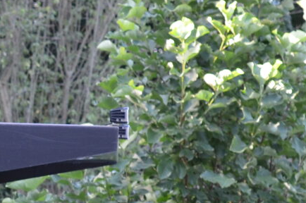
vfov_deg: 2.8
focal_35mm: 495
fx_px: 4201
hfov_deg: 4.1
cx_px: -408
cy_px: 413
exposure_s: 1/100
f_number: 5
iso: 400
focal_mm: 70
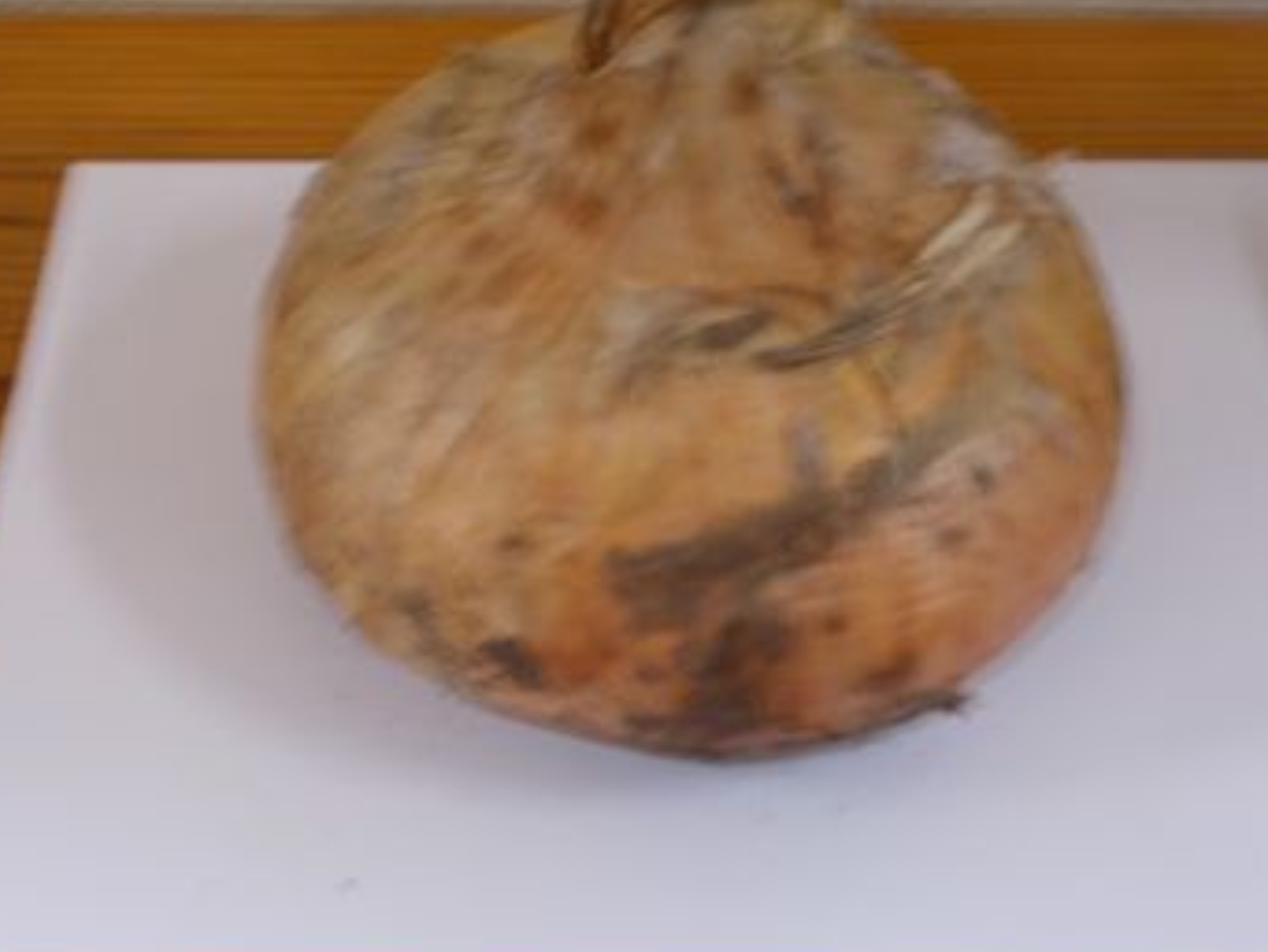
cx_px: 682
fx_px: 2859
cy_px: 450
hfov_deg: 25.0
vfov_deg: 18.9
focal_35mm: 78
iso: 200
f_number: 4.9
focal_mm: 10.3
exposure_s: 1/4
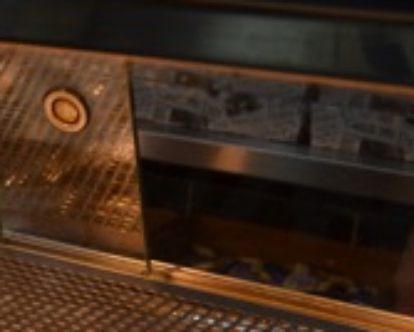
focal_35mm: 108
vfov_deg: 14.0
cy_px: 353
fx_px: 1325
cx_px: -293
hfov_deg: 15.6
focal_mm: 20
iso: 200
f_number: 5.6
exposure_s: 1/125
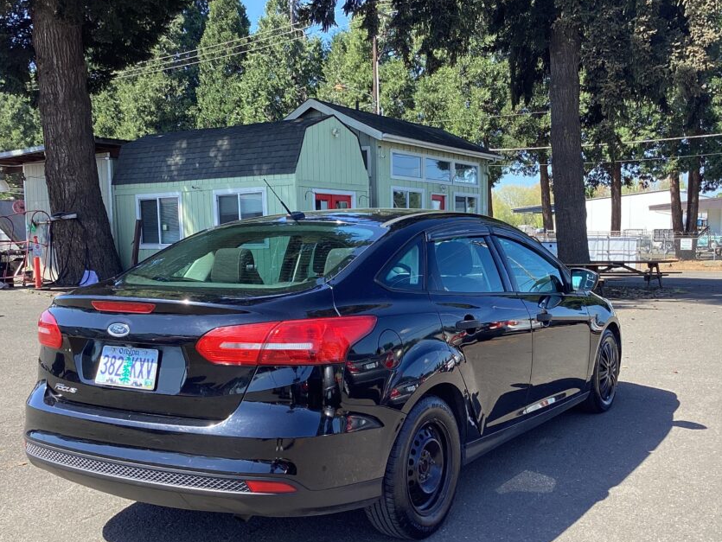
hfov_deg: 48.8
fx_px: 793
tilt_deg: -5.0
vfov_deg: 37.7
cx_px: 414
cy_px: 305
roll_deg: +0.2
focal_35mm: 38
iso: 25
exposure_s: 1/263
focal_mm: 3.3
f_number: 2.4
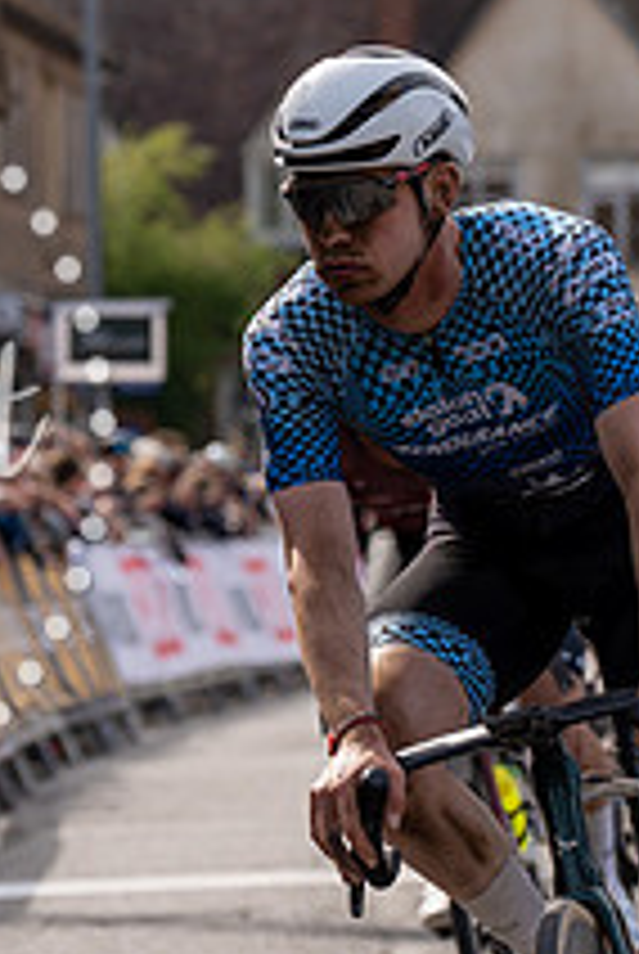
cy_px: 6
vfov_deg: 5.9
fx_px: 9208
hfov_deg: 4.0
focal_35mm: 347
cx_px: 608
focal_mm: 102
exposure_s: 1/1000
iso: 160
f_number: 4.5
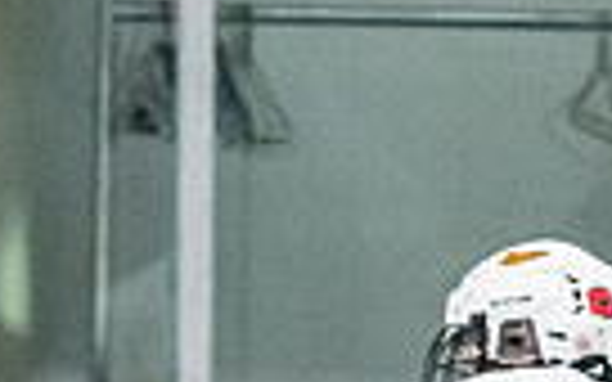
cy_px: 841
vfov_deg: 1.3
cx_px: 629
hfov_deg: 2.0
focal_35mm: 1043
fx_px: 17396
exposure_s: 1/800
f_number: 2.8
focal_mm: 112
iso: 3200
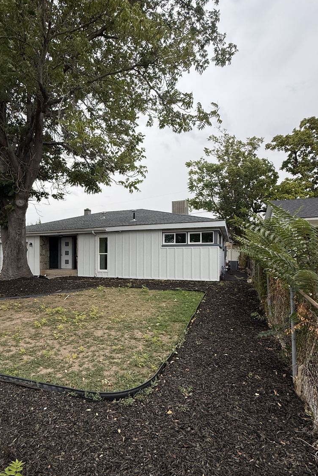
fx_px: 265
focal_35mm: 20
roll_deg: -0.1
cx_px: 121
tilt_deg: +0.8
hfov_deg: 61.2
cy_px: 255
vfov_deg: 83.8
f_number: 2.2
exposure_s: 1/535
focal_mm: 2.22
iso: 50
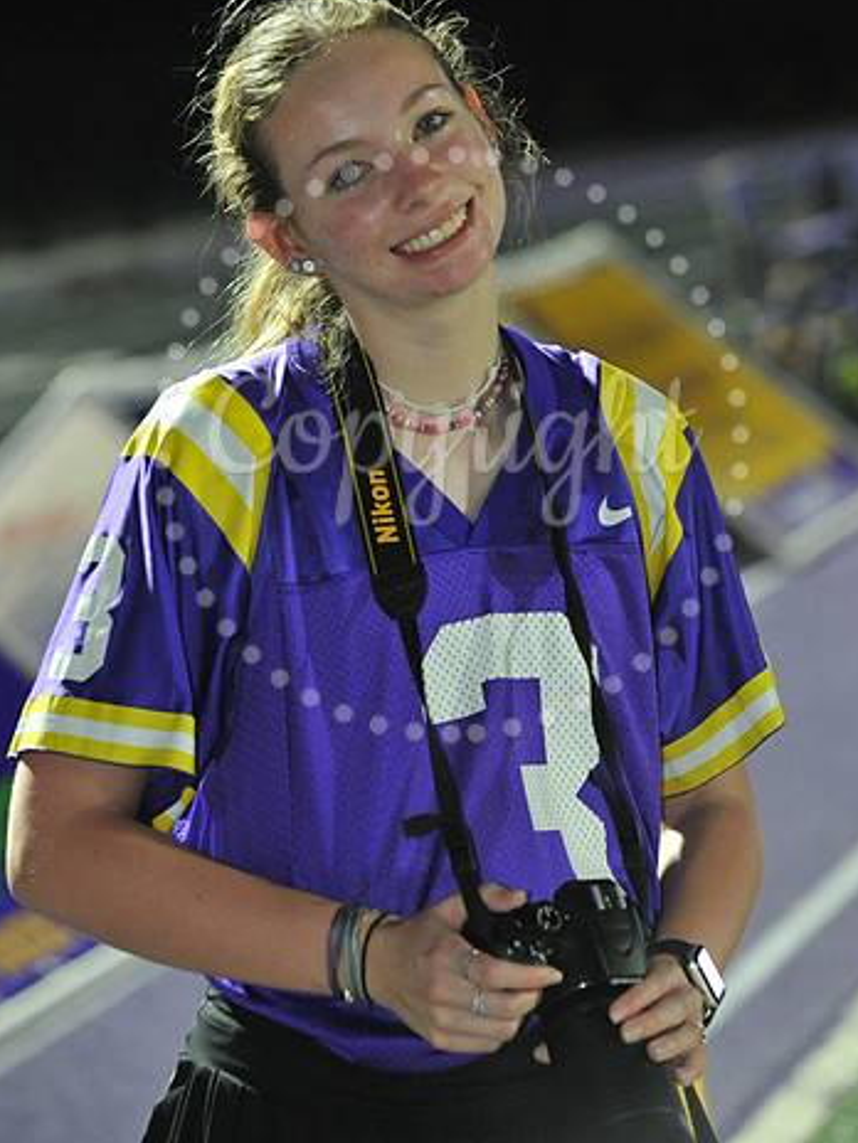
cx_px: 451
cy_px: 441
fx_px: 6147
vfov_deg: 10.6
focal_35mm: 186
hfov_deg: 8.0
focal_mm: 155
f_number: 5.6
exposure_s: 1/250
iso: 4000
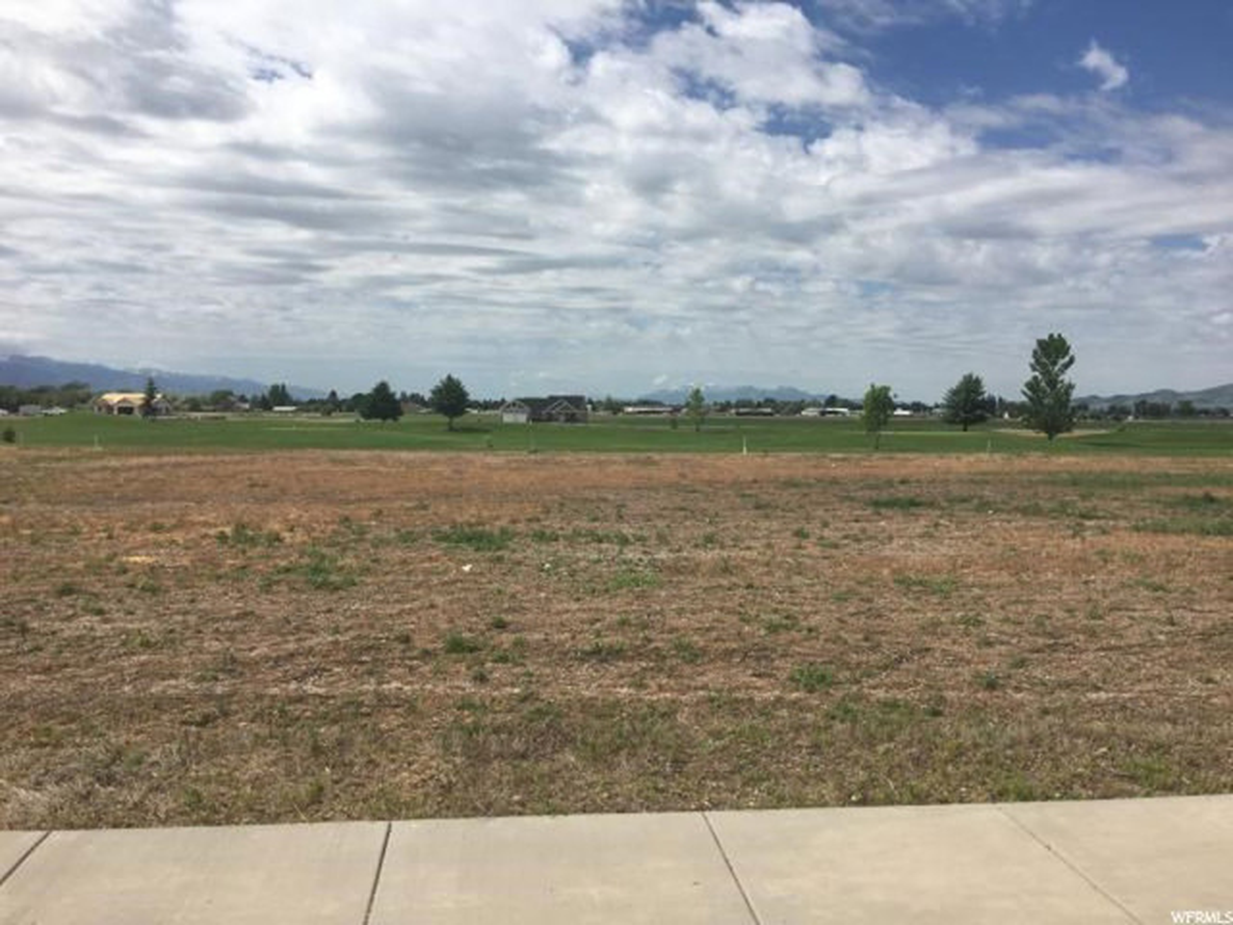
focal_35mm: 29
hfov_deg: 61.7
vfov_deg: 48.2
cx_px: 616
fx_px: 1033
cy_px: 462
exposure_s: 1/2849
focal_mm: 4.15
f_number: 2.2
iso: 25
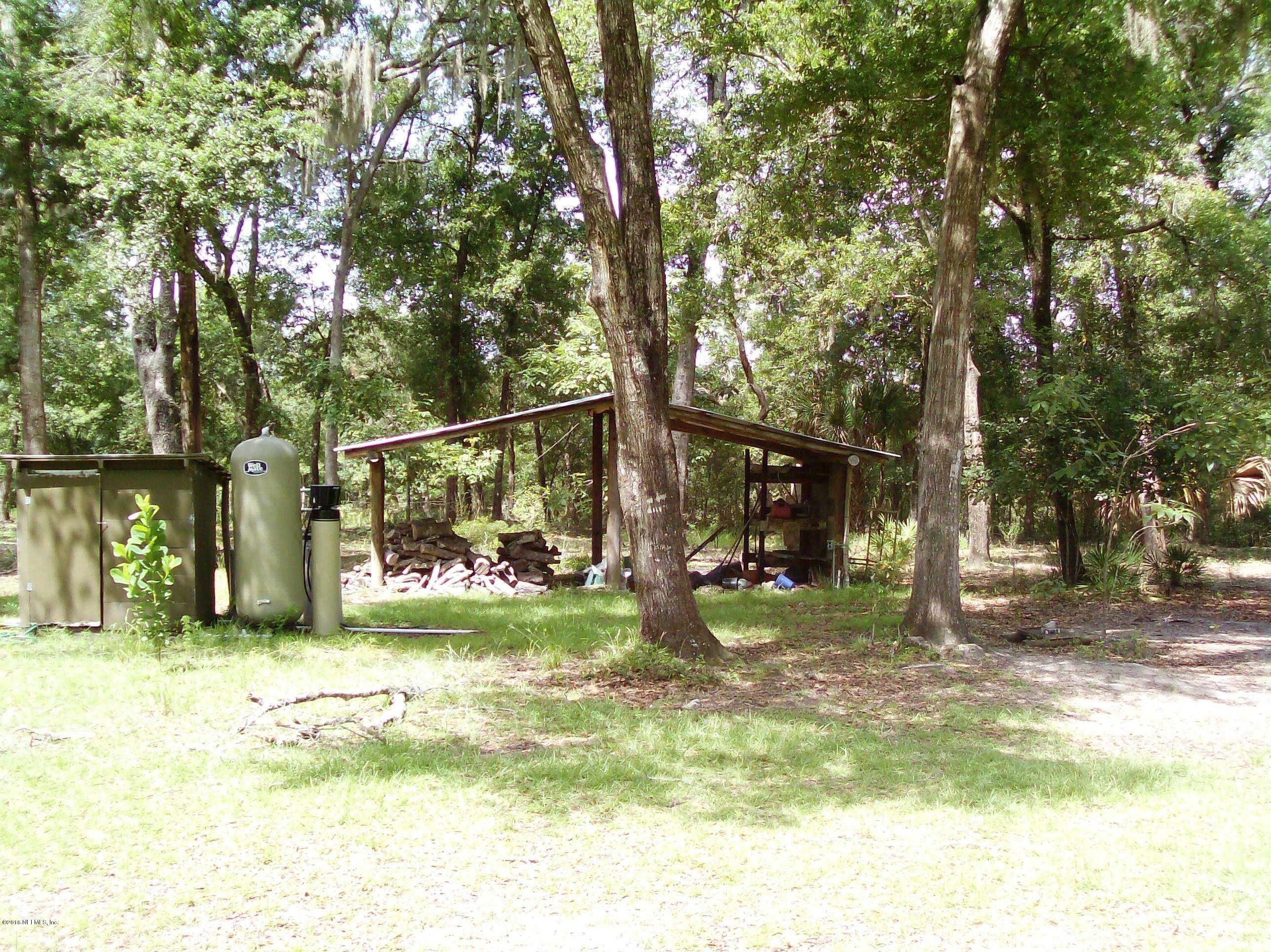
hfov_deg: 42.1
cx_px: 636
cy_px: 476
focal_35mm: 45
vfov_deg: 32.2
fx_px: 1652
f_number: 3
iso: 80
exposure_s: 1/173
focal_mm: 7.6
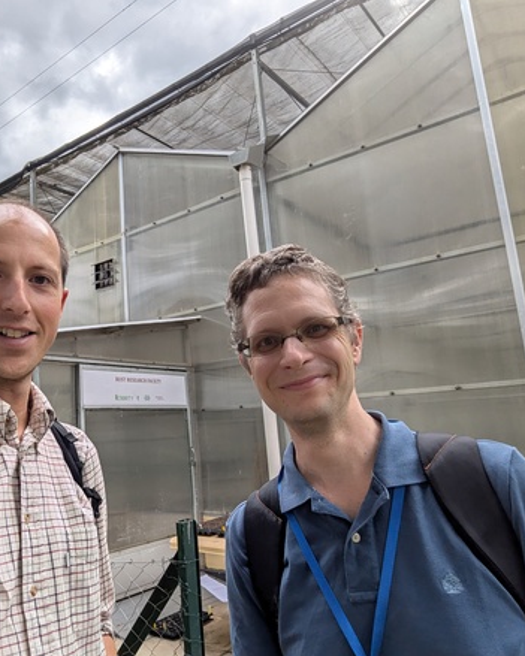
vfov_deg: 62.2
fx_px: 544
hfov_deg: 50.4
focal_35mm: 28
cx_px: 165
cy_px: 324
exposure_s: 1/1131
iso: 44
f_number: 2.2
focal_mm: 2.74
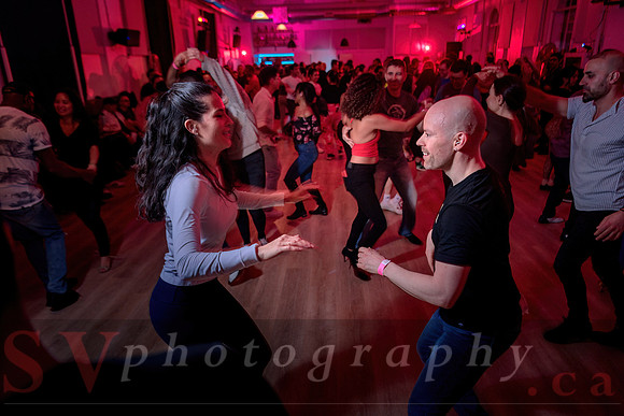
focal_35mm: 24
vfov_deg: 53.2
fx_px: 416
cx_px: 312
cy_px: 208
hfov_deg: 73.7
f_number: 2.8
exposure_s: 1/40
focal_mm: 24
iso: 400
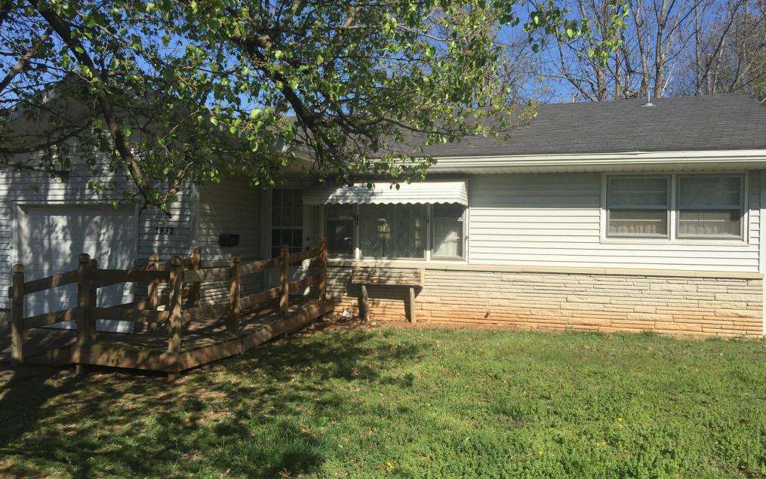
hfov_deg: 61.2
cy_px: 250
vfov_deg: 40.6
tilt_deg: -0.5
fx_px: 647
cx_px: 381
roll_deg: -1.8
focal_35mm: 31
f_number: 2.2
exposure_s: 1/2198
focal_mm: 4.15
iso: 32
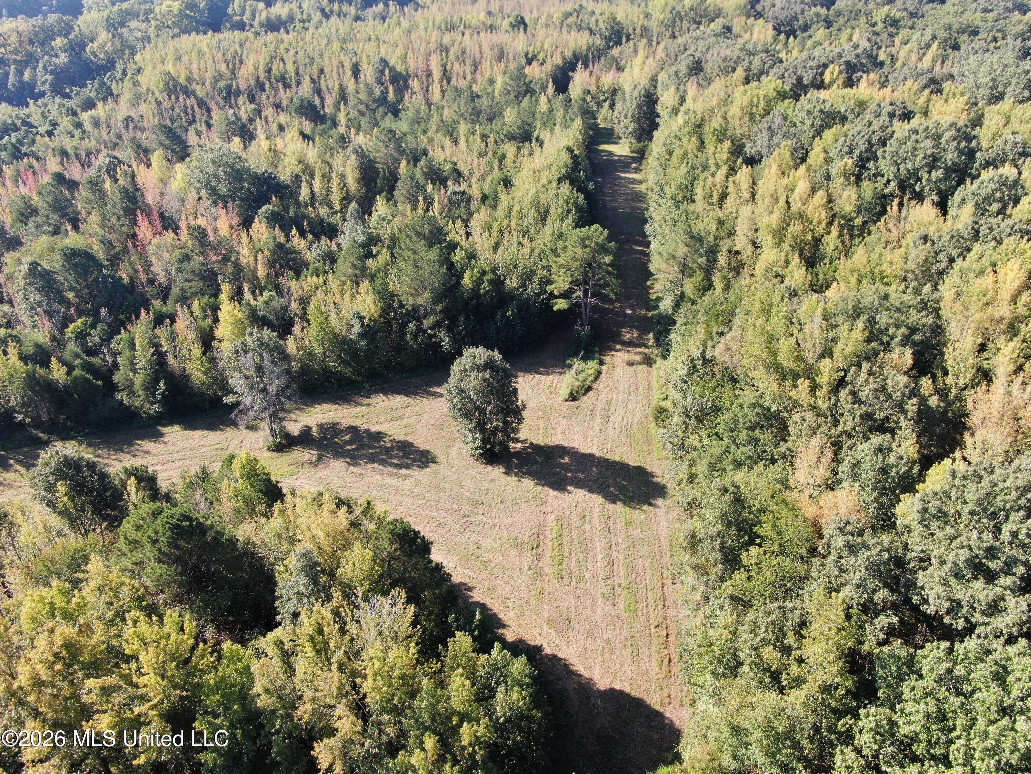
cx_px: 516
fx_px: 774
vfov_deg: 53.1
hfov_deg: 67.3
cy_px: 387
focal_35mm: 26
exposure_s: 1/240
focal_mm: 4.68
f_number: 2.9
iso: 100
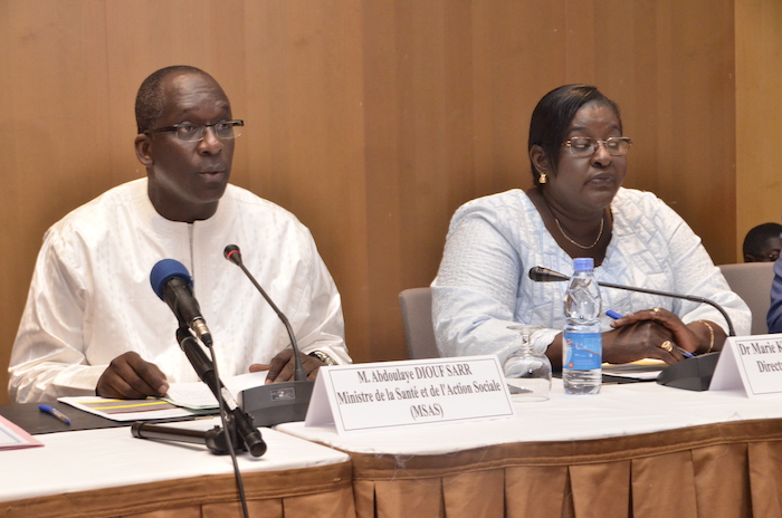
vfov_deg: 17.4
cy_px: 259
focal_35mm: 78
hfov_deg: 26.0
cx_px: 391
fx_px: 1691
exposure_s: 1/60
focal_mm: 52
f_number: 7.1
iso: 2800
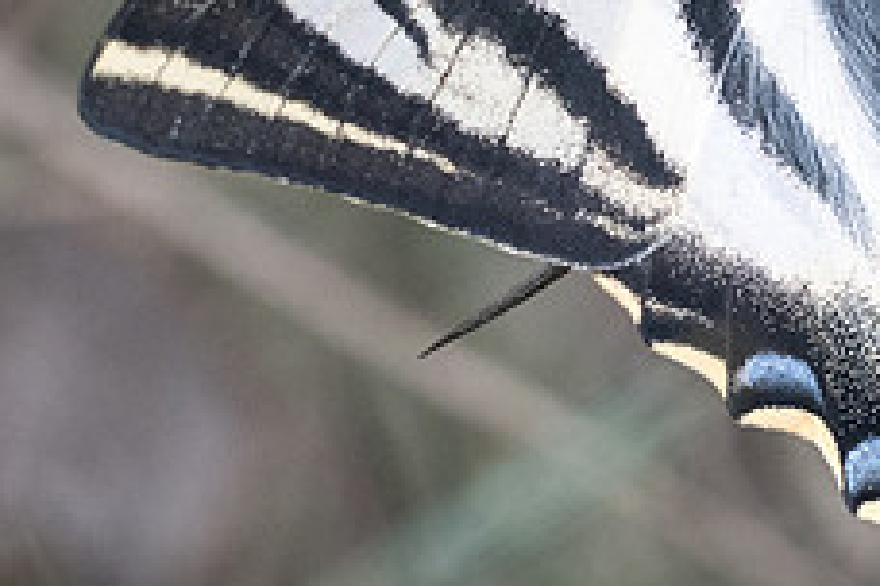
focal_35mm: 766
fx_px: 18723
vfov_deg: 1.8
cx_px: 911
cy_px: -30
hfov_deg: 2.7
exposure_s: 1/400
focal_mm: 150
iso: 800
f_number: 9
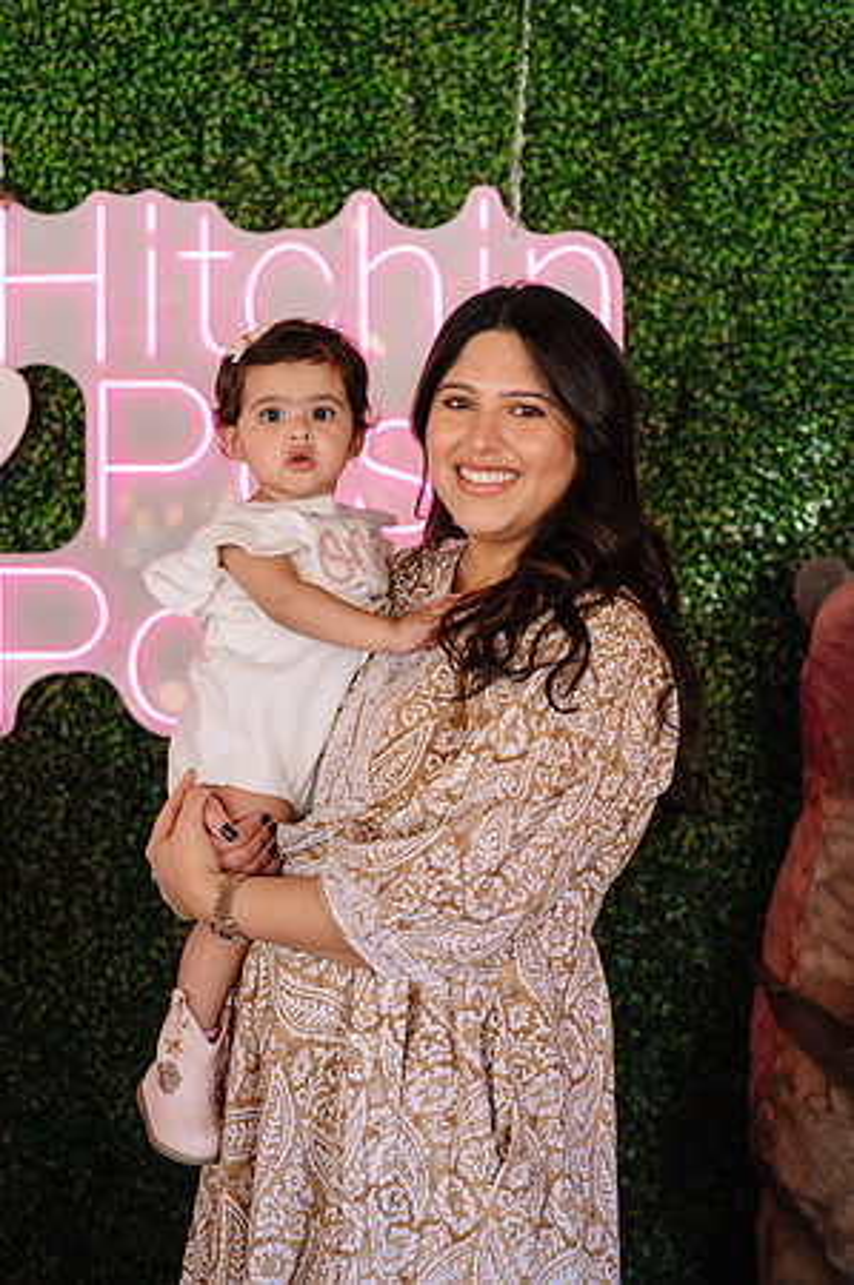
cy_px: 642
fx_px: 3031
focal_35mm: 85
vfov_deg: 23.9
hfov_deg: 16.0
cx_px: 427
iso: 1250
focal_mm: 85
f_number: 3.2
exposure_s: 1/200
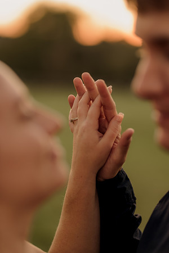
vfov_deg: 23.9
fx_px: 598
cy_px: 126
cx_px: 84
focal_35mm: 85
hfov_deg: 16.1
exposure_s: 1/80
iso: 100
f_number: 1.8
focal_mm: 85
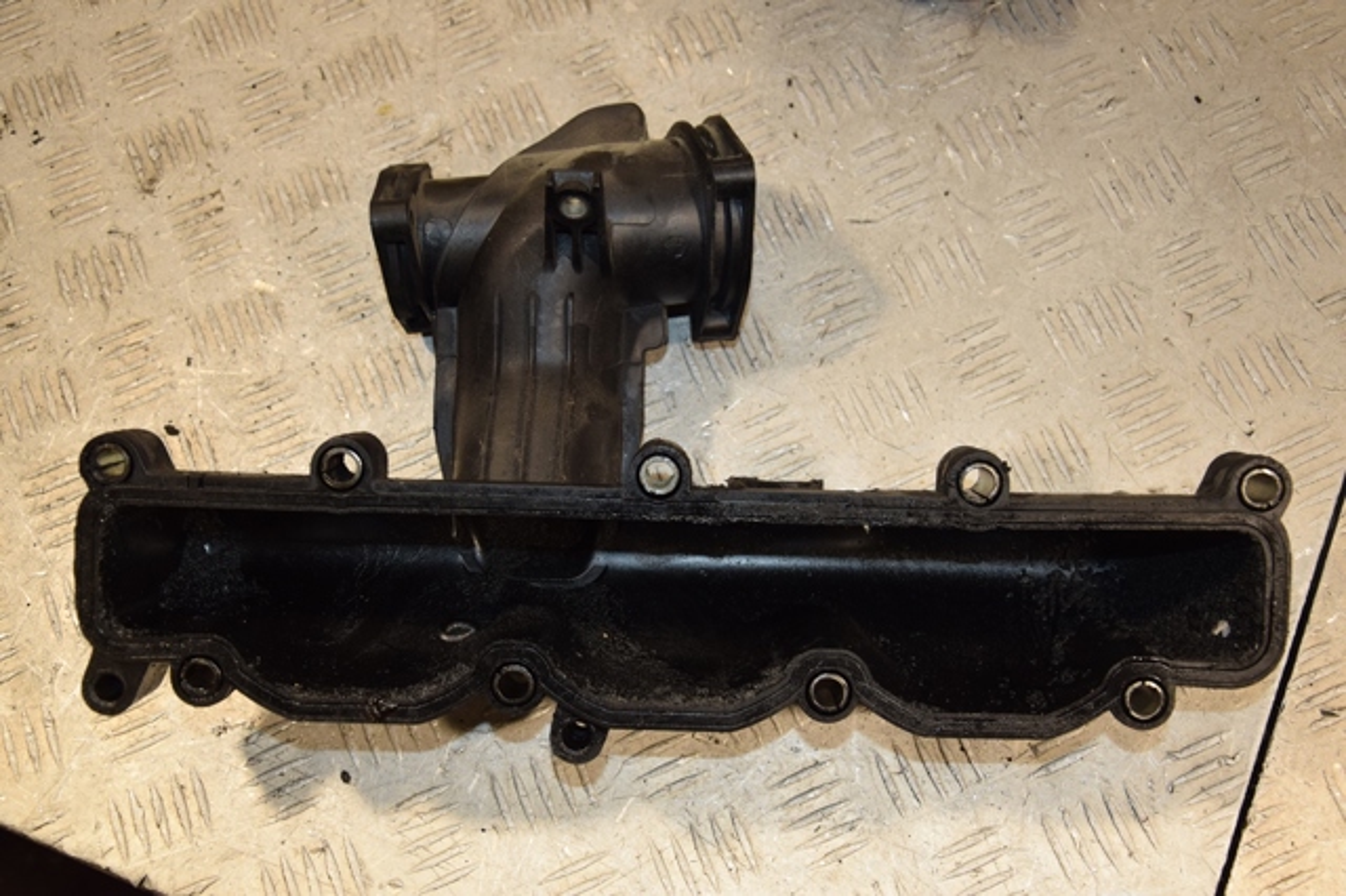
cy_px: 448
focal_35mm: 42
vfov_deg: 31.9
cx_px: 673
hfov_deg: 46.4
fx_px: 1569
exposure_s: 1/200
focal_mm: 28
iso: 800
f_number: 5
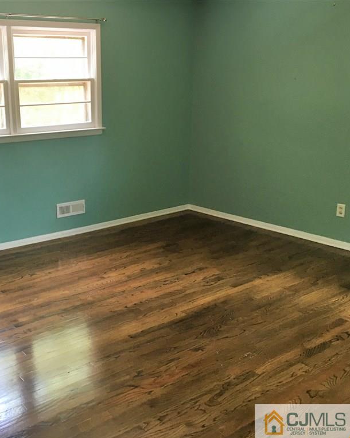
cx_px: 78
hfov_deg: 37.9
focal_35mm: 38
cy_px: 220
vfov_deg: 47.9
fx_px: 492
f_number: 2.2
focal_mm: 4.15
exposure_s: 1/30
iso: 80
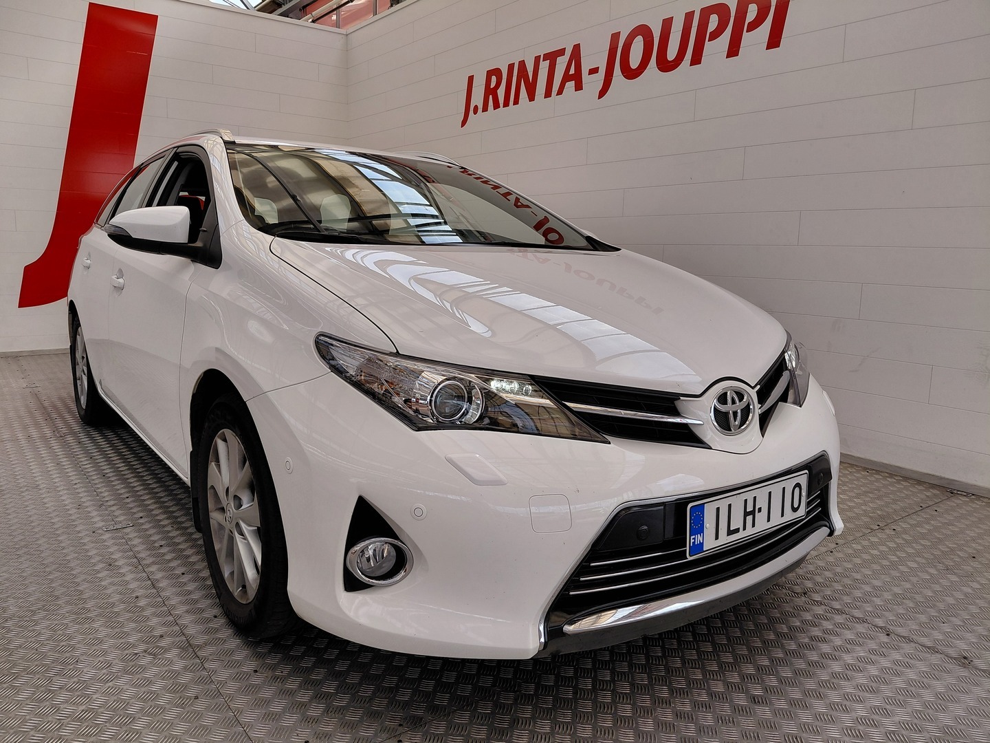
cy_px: 372
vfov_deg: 54.9
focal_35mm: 25
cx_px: 495
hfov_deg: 69.4
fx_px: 715
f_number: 1.8
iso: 50
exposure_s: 1/843
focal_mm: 4.69
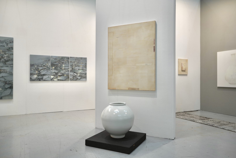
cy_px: 79
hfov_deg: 65.4
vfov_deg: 46.5
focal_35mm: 28
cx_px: 118
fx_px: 184
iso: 250
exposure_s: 1/160
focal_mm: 28
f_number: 4
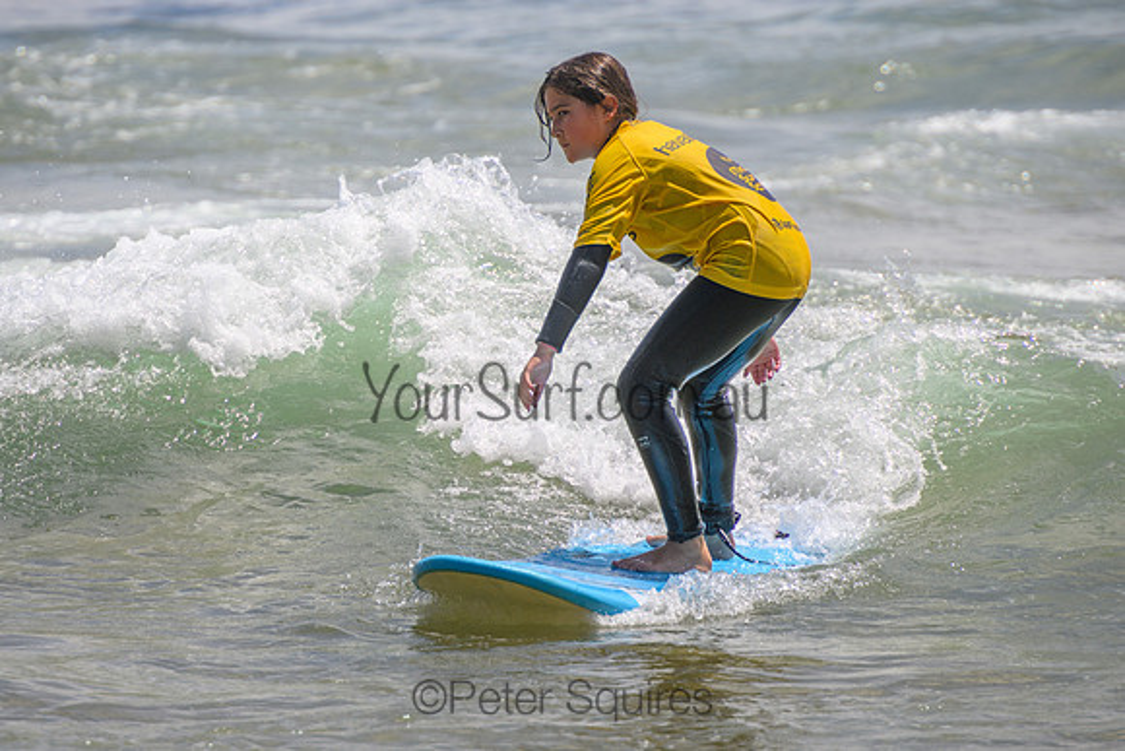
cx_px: 372
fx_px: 17187
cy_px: 400
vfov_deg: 2.5
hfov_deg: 3.7
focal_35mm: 550
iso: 180
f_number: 5.6
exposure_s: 1/2000
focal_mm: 400
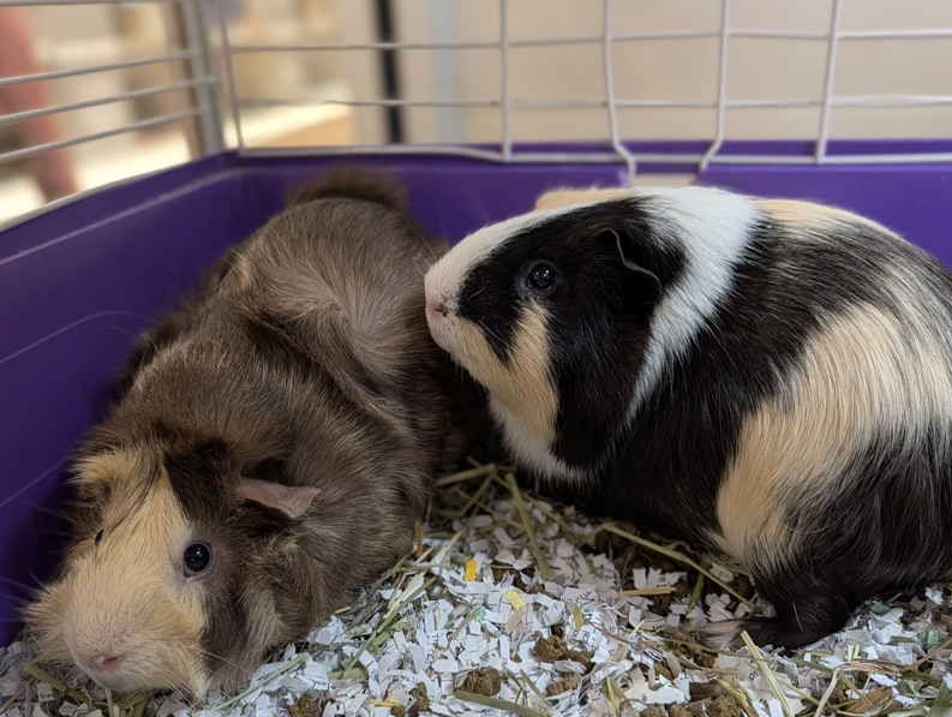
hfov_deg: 58.3
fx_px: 854
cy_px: 441
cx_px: 480
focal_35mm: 31
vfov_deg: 45.2
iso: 538
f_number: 1.68
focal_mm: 6.9
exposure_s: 1/120
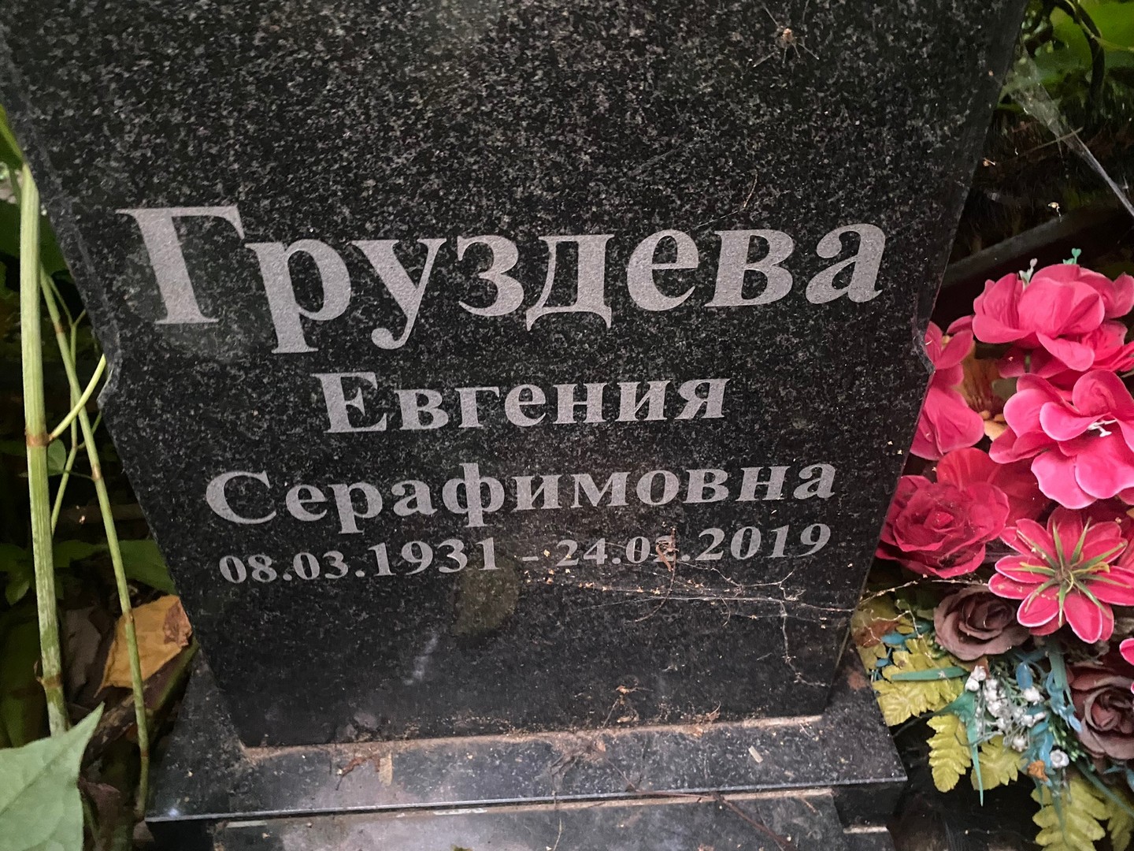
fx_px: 852
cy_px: 426
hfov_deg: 67.3
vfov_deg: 53.1
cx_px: 567
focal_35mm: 26
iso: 1000
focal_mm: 4.25
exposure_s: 1/25
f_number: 1.8
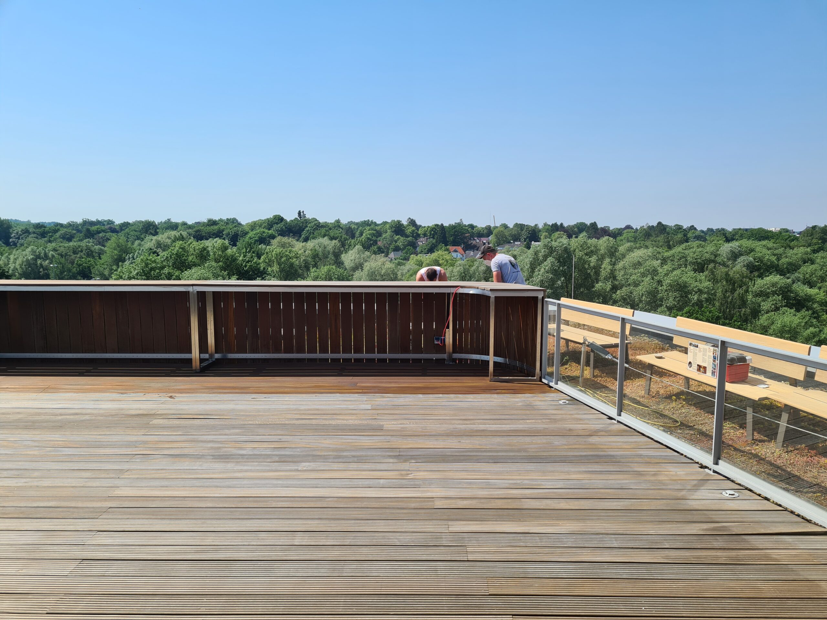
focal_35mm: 26
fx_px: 621
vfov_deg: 53.1
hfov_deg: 67.3
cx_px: 414
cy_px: 310
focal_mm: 5.4
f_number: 1.8
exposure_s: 1/2568
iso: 50
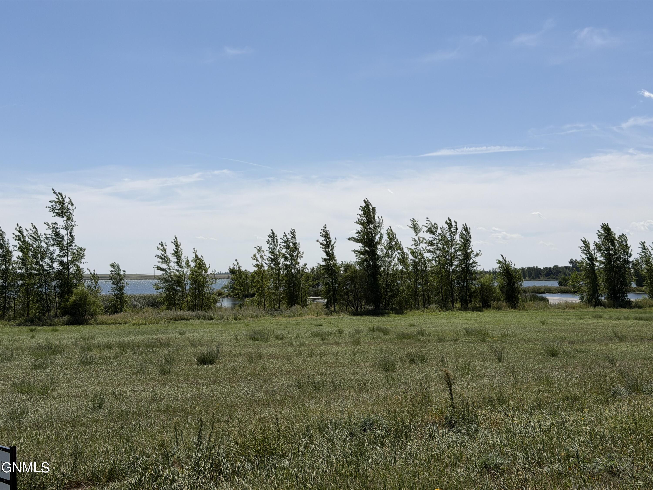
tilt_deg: +1.2
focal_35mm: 48
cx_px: 326
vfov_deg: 30.3
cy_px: 245
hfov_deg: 39.7
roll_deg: +0.3
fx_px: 905
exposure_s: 1/13333
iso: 80
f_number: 1.78
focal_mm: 6.76
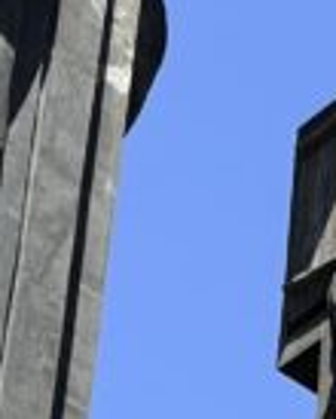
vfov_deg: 10.0
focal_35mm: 175
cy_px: 921
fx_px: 2170
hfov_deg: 8.5
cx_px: 580
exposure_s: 1/3058
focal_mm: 6.86
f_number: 1.78
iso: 80
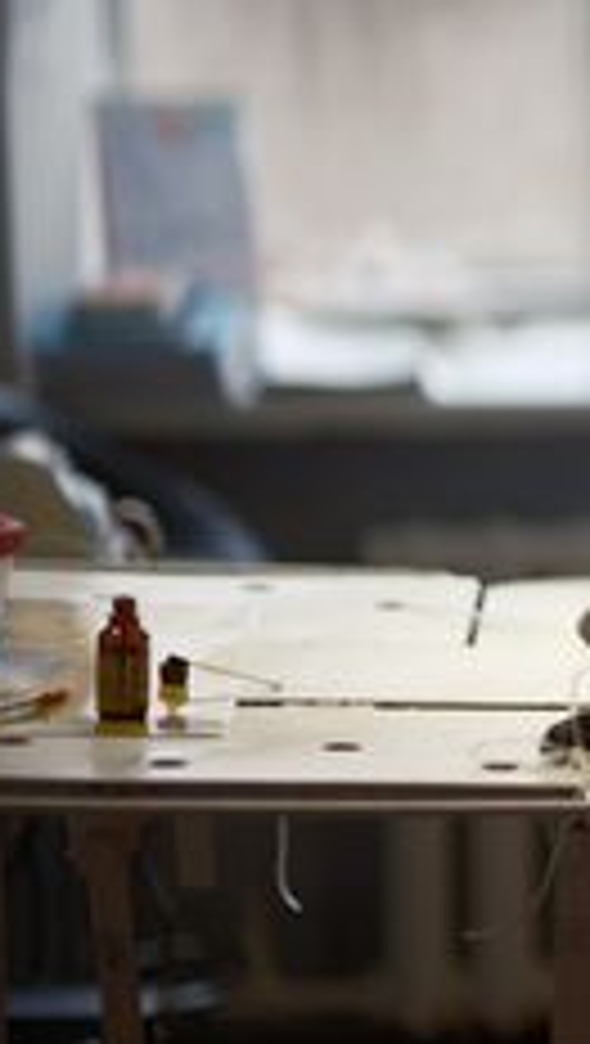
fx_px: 4465
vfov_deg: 13.3
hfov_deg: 7.3
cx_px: 1094
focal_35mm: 161
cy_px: 310
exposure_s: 1/320
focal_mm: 85
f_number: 14
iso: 250
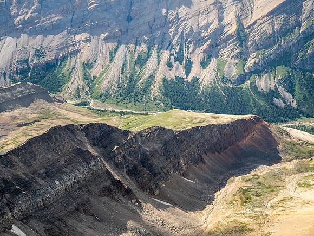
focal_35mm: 64
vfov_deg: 22.9
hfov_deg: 30.3
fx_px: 581
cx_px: 157
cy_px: 118
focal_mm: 32
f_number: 8
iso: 200
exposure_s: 1/100
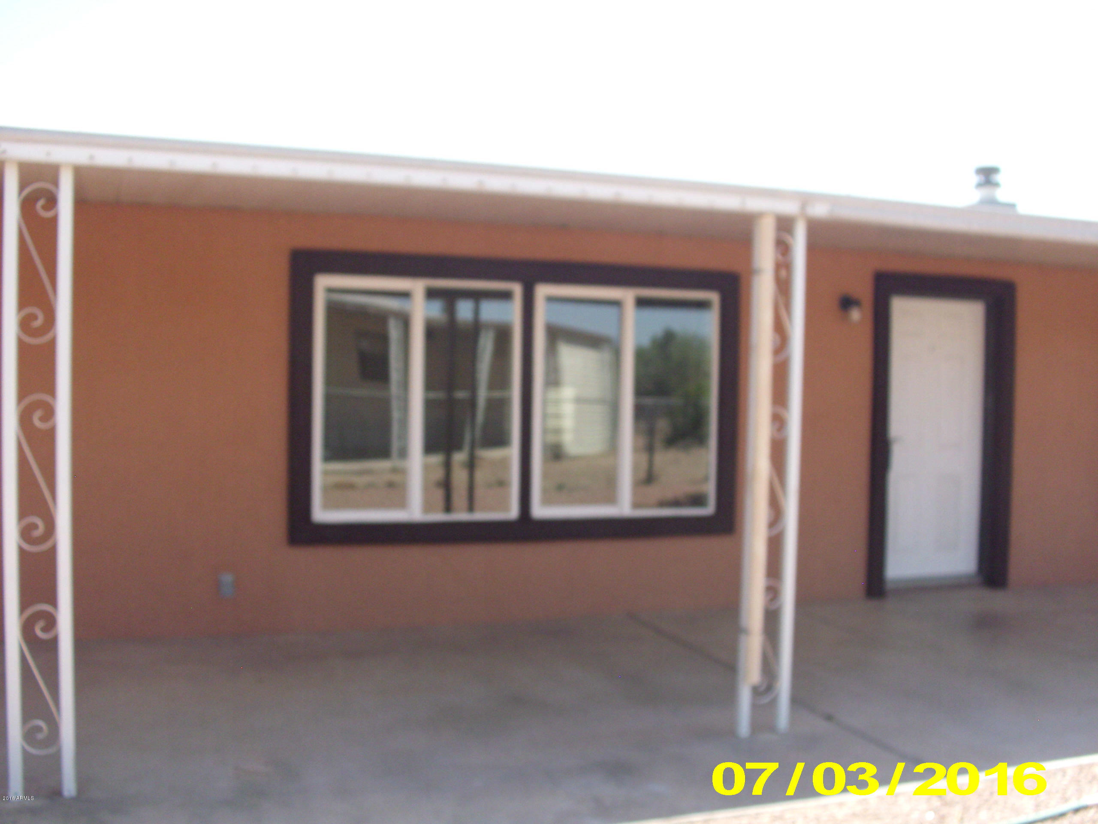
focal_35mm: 38
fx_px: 1205
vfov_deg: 37.7
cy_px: 412
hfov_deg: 49.0
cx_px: 549
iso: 125
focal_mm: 6.3
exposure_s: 1/71
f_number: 7.8
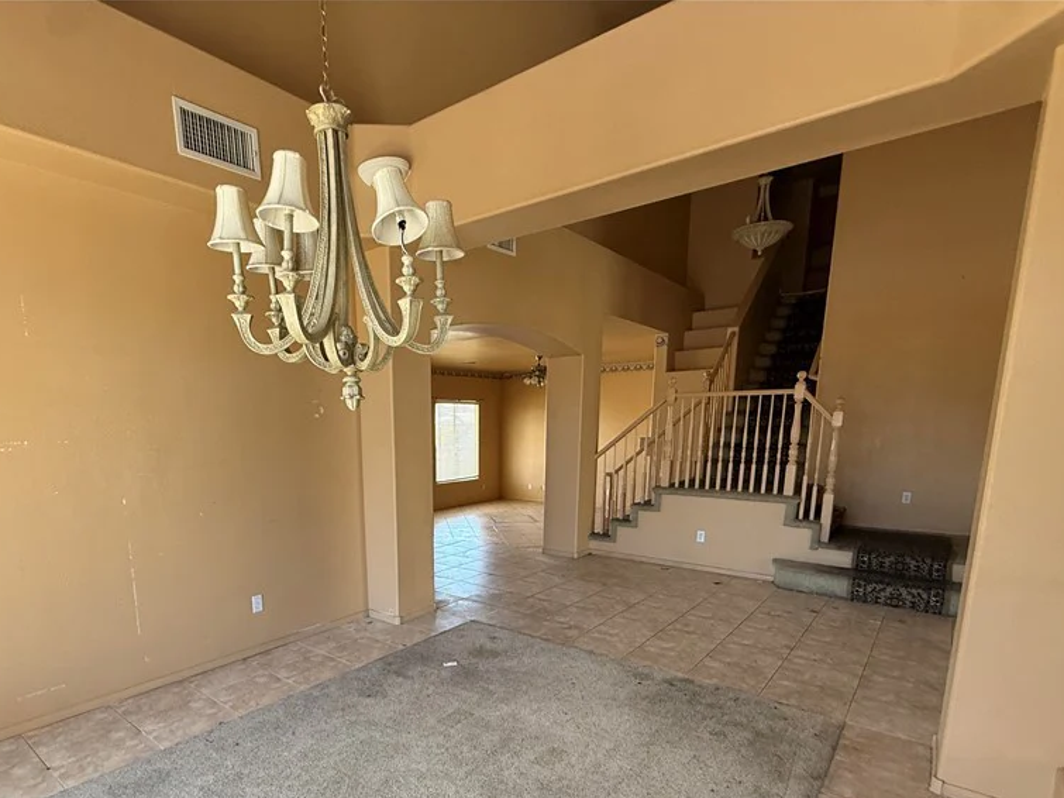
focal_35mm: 19
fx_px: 584
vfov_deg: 66.6
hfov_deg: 84.1
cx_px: 452
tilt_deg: -11.0
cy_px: 540
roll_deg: -1.8
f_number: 2.2
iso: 160
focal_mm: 2.22
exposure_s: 1/99
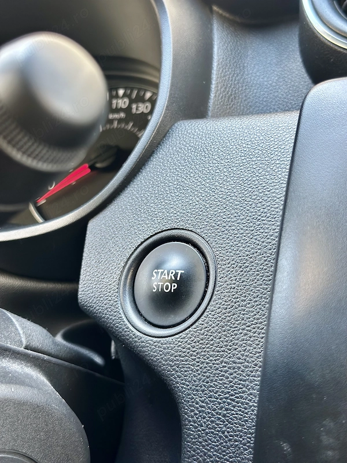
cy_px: 232
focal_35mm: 48
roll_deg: +1.5
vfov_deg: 39.7
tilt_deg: -7.0
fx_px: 642
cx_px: 174
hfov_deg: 30.3
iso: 125
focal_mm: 6.86
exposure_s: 1/106
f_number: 1.78
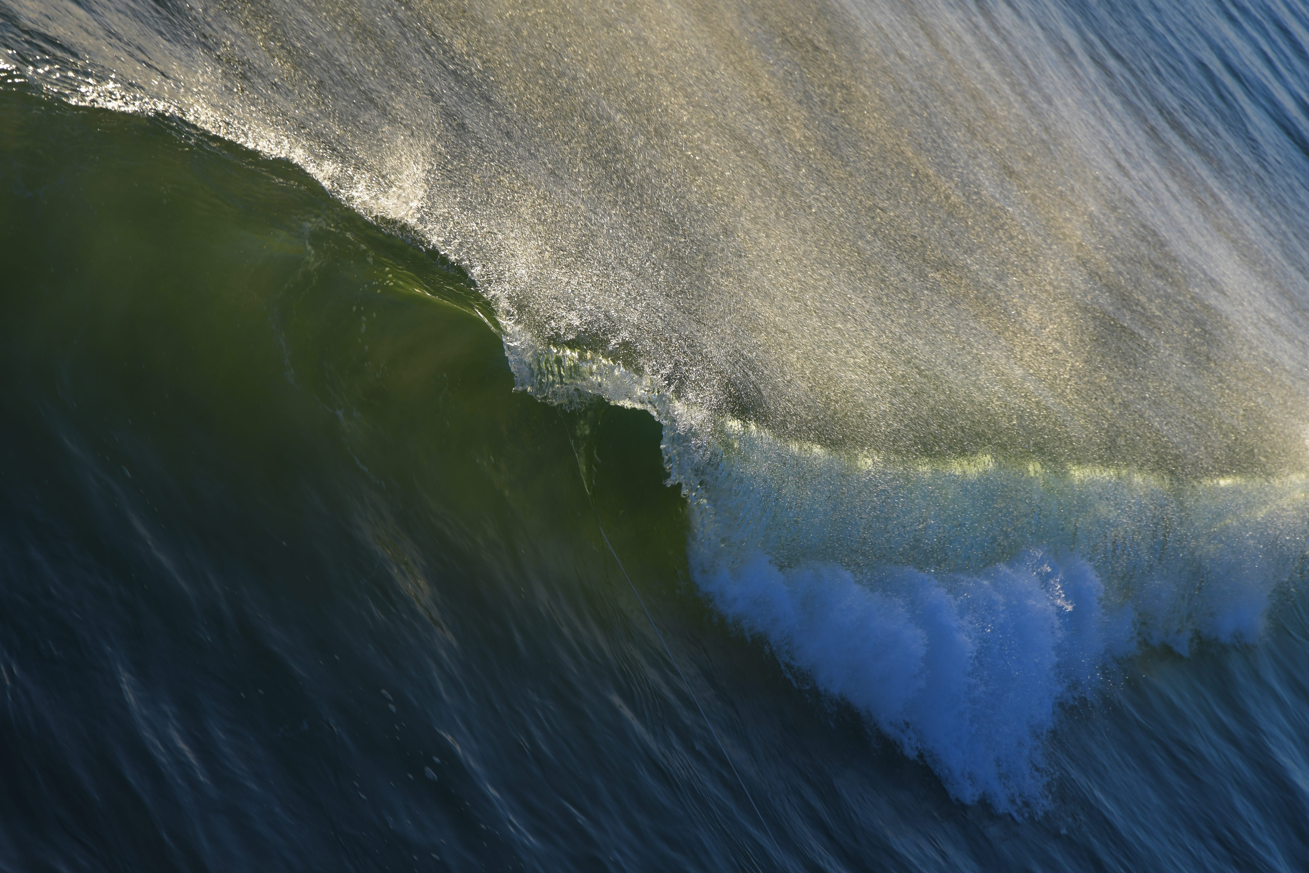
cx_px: 654
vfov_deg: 12.7
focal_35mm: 108
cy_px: 436
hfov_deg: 18.9
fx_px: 3927
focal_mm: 72
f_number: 8
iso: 160
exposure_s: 1/250
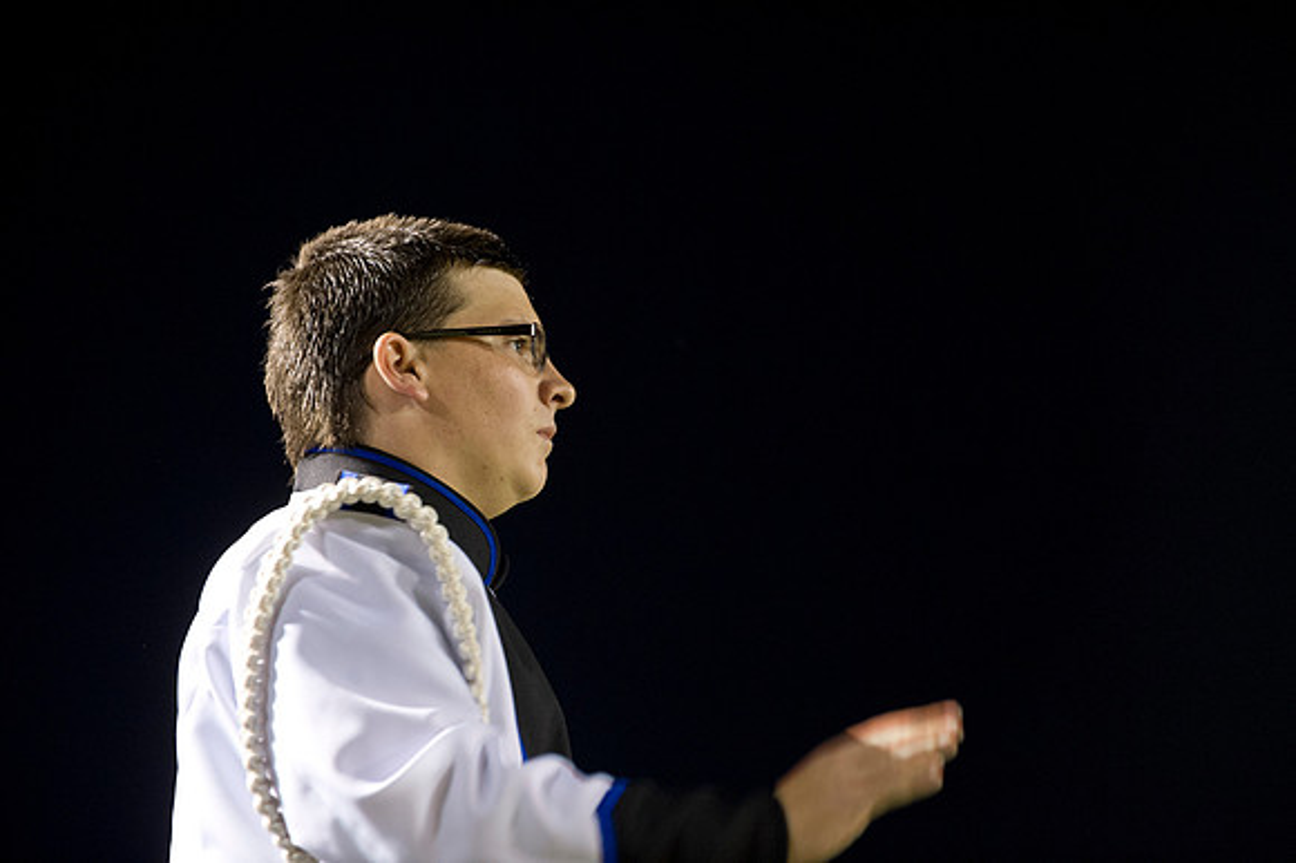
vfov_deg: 8.1
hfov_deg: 12.1
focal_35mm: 170
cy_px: 432
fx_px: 6116
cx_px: 648
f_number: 3.2
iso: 3200
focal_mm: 170
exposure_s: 1/125
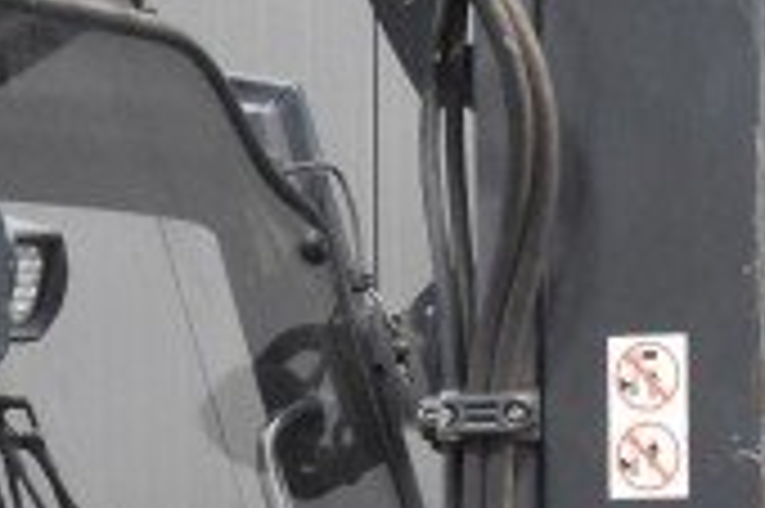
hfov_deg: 7.5
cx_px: 18
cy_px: 971
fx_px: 5838
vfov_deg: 4.9
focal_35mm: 275
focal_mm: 26
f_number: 5
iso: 1600
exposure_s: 1/30
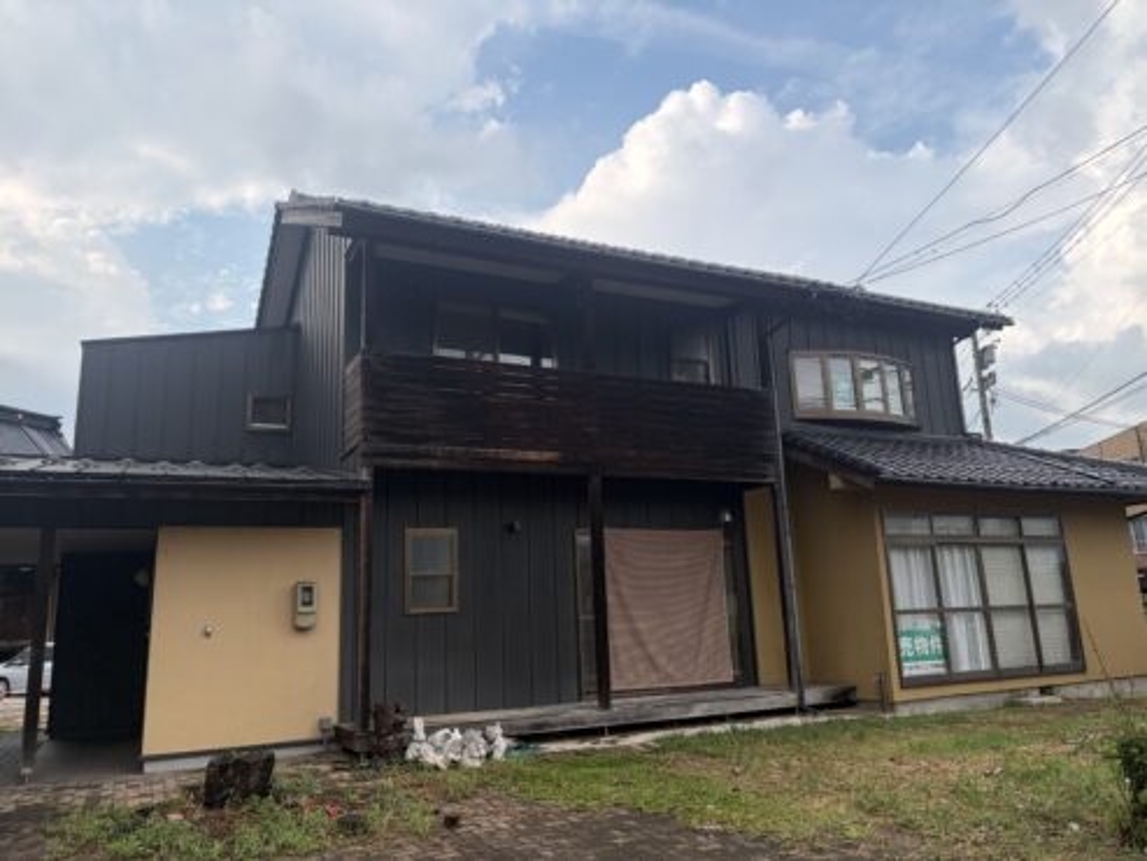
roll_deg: +2.8
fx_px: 862
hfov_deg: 67.3
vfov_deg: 53.1
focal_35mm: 26
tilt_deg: +12.7
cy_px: 430
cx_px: 574
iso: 50
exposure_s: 1/2208
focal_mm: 5.96
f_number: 1.6
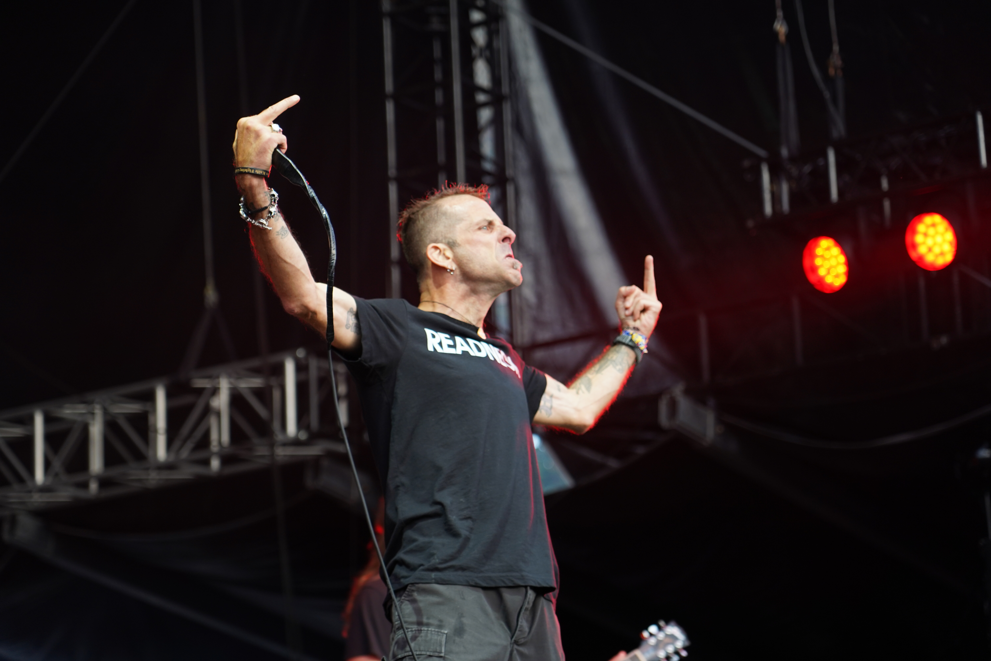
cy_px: 330
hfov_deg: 19.5
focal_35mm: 105
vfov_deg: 13.0
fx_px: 2890
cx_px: 496
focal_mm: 105
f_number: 4
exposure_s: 1/125
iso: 500
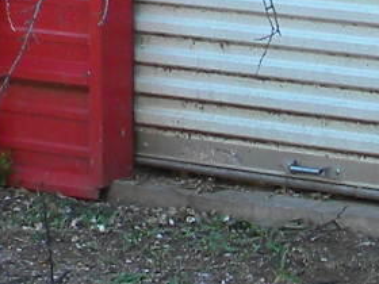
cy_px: -193
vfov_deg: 5.6
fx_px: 2880
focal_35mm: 263
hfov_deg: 7.3
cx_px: 682
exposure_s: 1/83
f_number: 3.7
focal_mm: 6.4
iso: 80
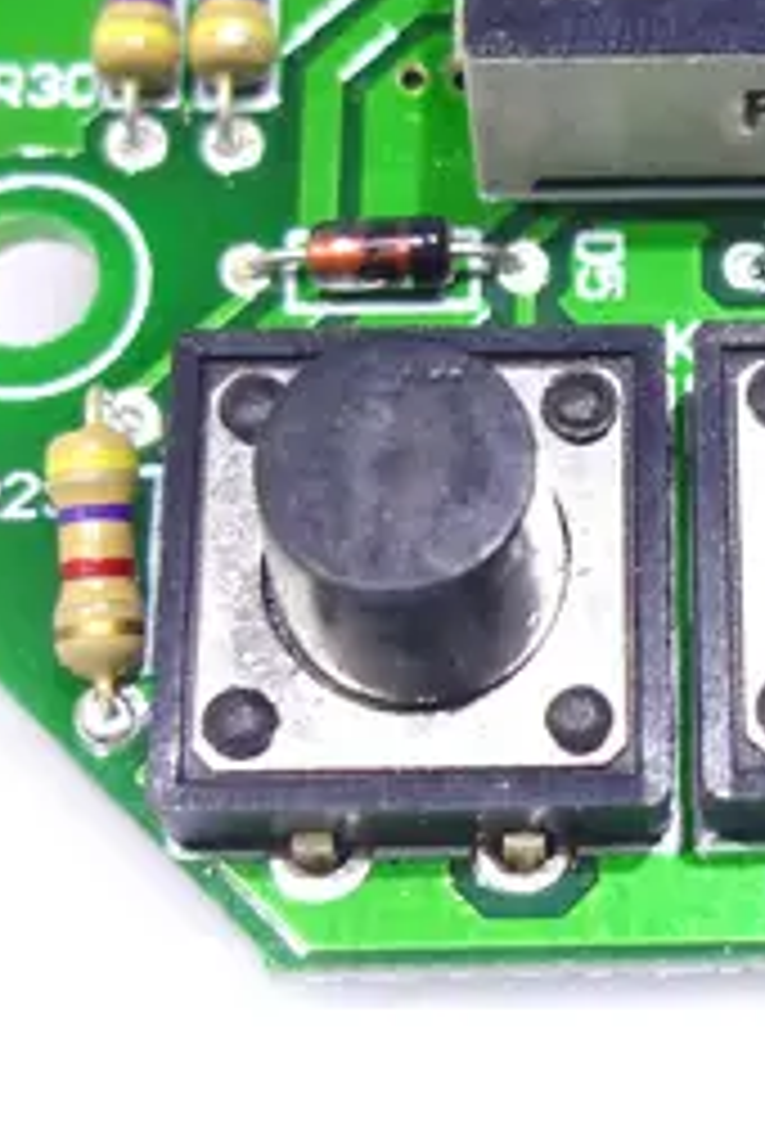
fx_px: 2741
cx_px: 792
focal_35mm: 86
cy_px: 288
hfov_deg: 15.6
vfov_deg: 23.4
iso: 80
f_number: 2.8
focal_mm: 5.5
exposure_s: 1/60
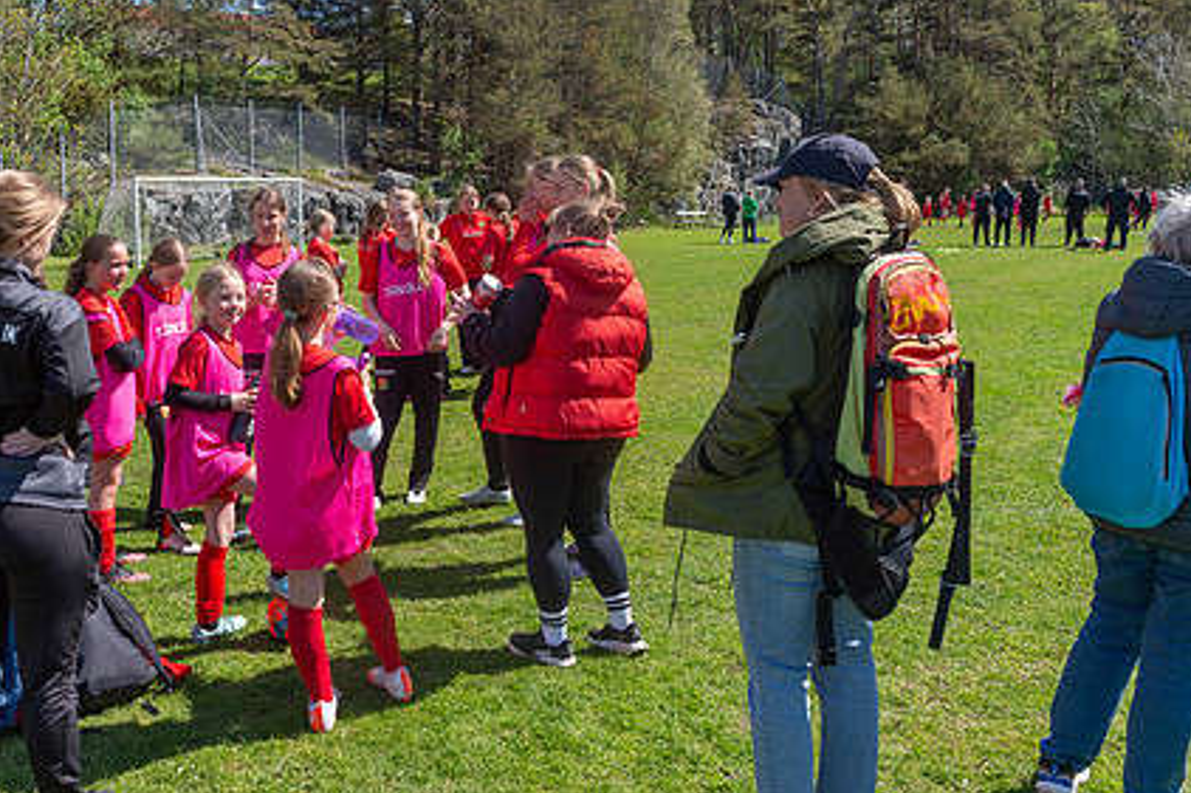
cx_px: 429
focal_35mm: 33
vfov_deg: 39.8
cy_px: 330
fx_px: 1091
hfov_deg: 56.4
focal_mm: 24
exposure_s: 1/500
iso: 100
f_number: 5.6
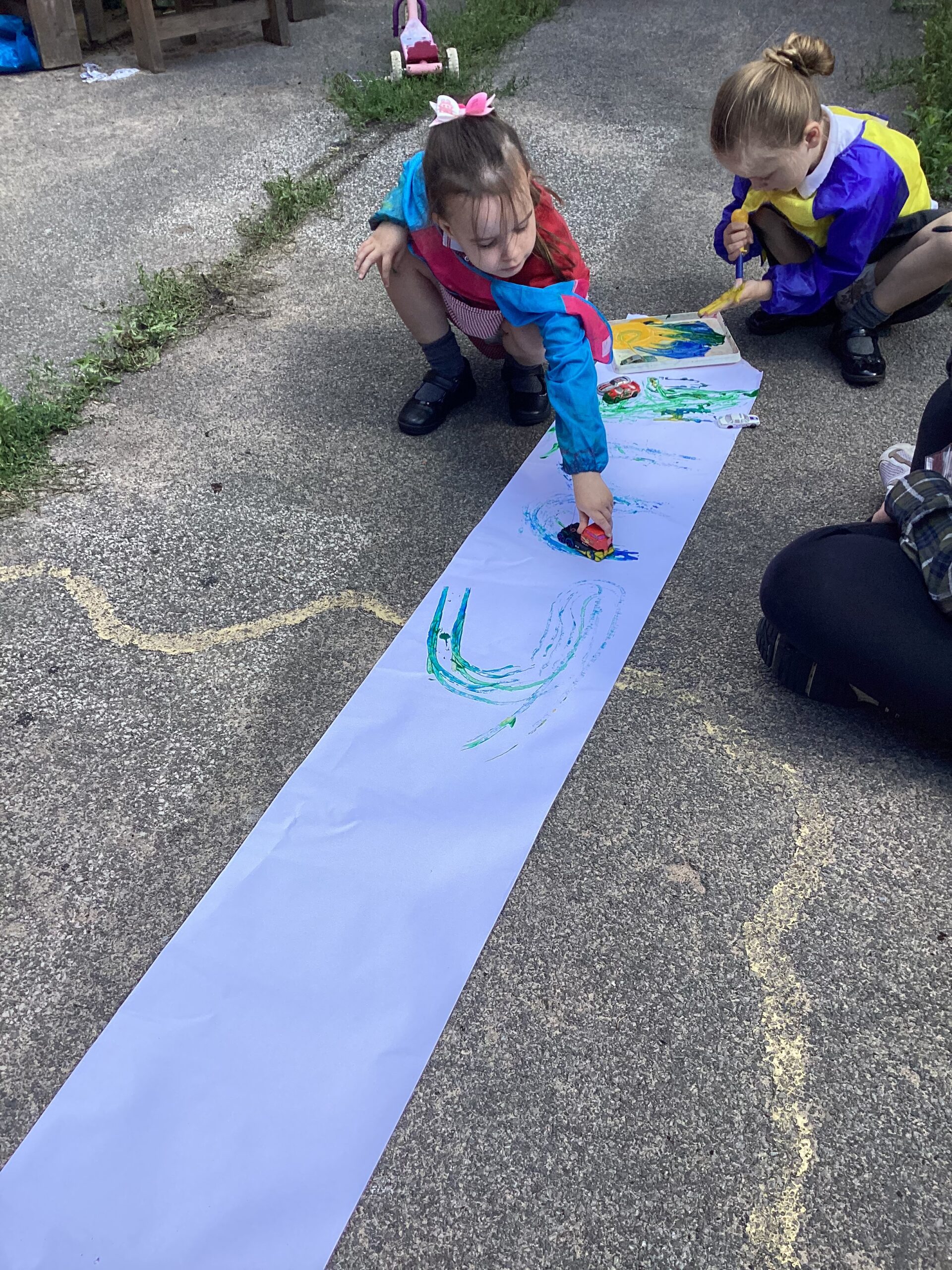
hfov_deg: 45.4
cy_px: 635
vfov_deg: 58.4
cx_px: 476
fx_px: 1137
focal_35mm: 31
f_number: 2.4
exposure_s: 1/479
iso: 25
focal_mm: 3.3
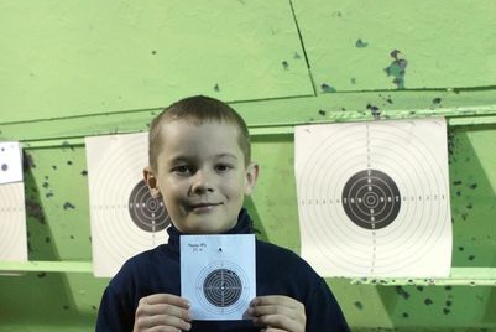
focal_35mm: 68
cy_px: 276
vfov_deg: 19.8
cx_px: 96
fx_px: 938
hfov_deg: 29.0
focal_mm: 26
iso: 1600
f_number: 4.5
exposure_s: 1/160
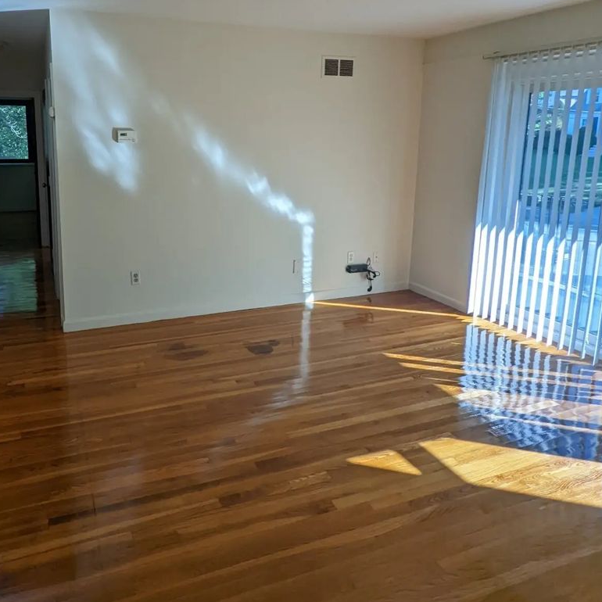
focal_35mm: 25
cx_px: 216
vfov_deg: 61.9
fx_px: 492
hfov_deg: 61.8
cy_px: 219
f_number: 2.2
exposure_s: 1/434
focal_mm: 2.35
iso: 54
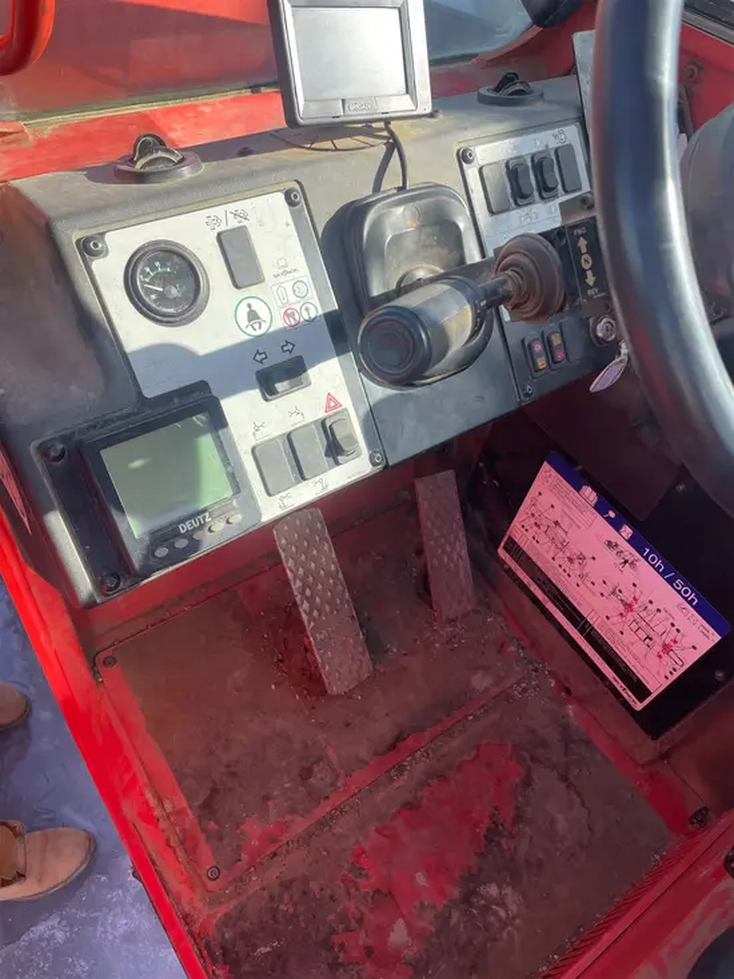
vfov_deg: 67.3
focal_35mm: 26
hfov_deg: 53.1
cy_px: 490
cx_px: 367
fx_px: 735
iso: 32
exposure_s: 1/575
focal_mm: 4.2
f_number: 1.6
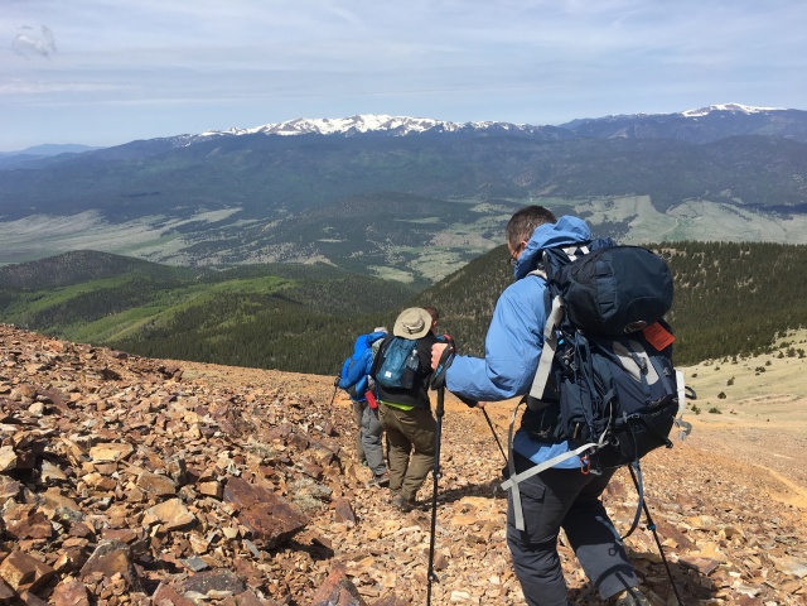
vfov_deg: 48.2
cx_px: 404
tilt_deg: -14.9
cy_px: 303
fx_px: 676
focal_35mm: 29
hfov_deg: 61.7
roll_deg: +3.2
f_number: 2.2
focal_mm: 4.15
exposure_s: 1/1789
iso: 25
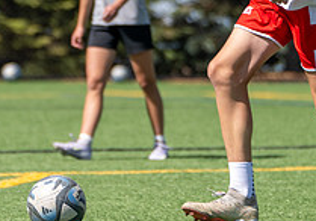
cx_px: 122
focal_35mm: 414
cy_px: 100
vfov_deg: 3.4
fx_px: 3688
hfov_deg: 4.9
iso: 40
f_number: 2.8
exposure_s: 1/800
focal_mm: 125
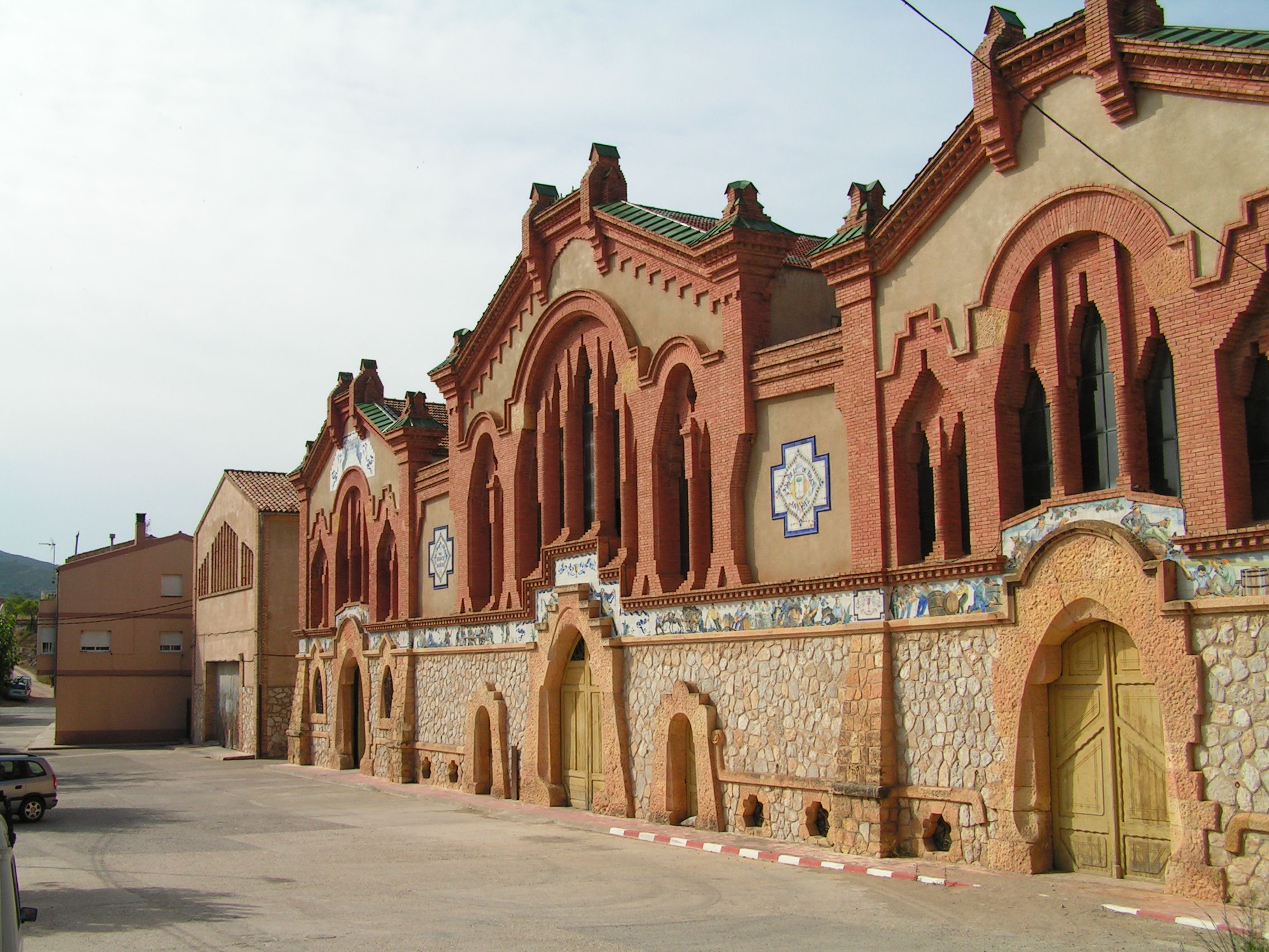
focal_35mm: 38
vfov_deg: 37.7
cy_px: 476
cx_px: 634
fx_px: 1393
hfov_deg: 49.0
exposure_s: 1/500
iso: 50
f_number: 5.6
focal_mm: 6.3
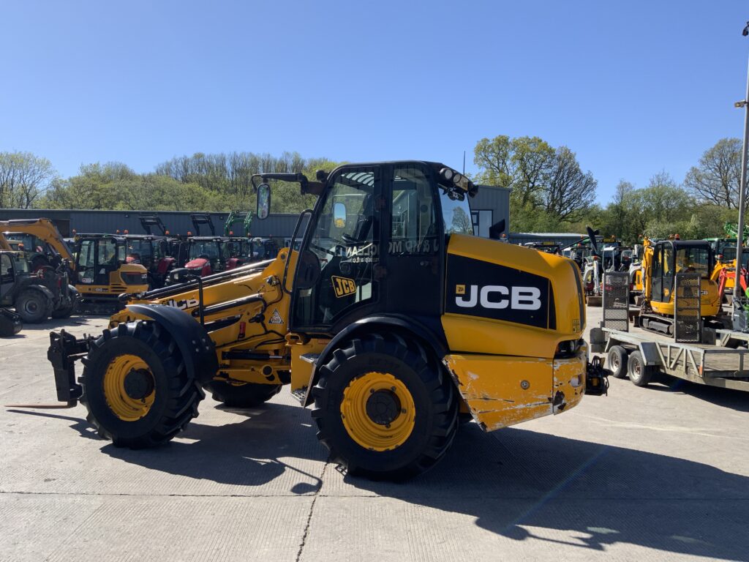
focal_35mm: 29
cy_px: 281
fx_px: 627
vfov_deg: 48.2
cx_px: 374
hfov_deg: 61.7
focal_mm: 3
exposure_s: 1/1626
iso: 16
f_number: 1.8
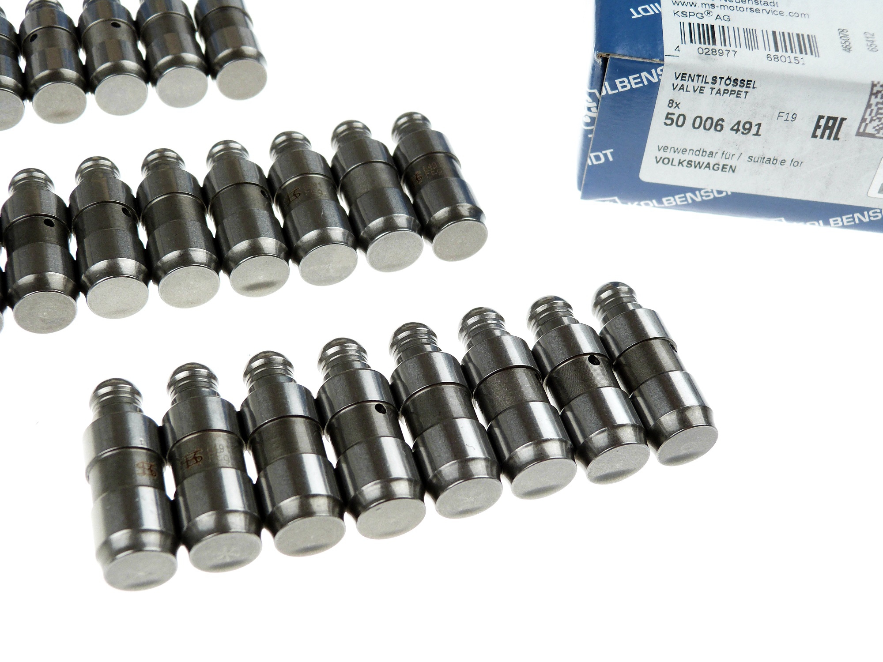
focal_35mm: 44
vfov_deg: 32.9
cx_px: 442
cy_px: 331
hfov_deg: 42.9
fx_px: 1122
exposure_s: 1/125
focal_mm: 7.9
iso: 100
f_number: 3.2
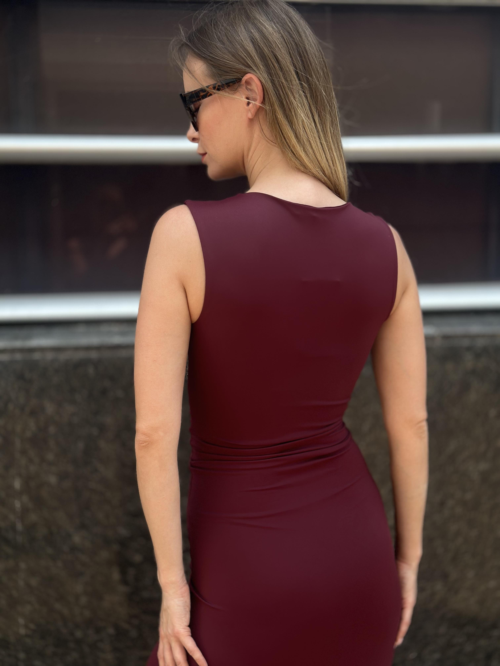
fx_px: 924
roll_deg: +0.0
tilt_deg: -8.8
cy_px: 333
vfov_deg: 39.7
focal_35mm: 48
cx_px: 250
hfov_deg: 30.3
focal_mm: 6.86
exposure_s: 1/1323
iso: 80
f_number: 1.78
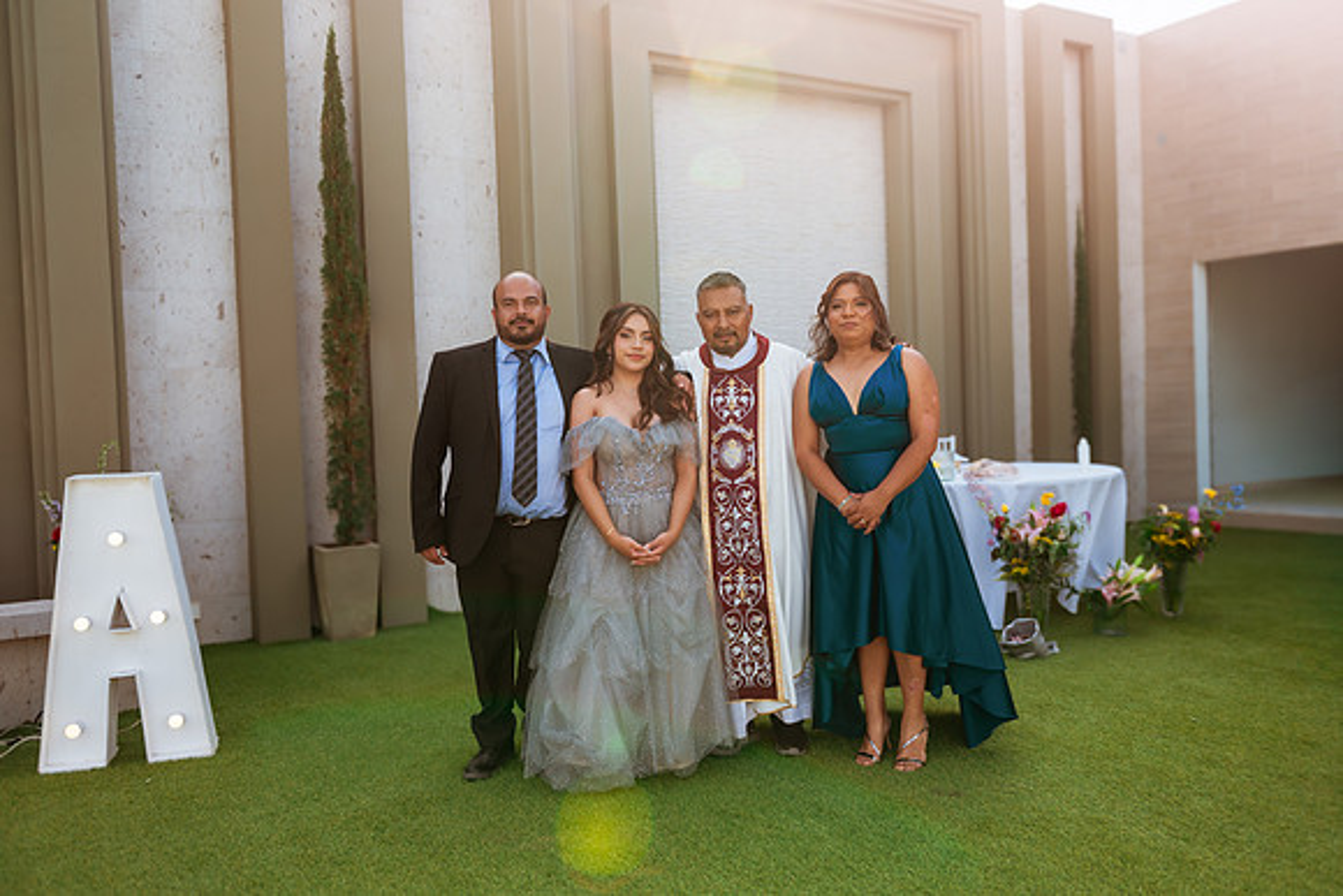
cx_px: 672
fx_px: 1157
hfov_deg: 60.3
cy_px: 448
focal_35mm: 31
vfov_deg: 42.3
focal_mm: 31
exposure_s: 1/800
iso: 100
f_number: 2.8
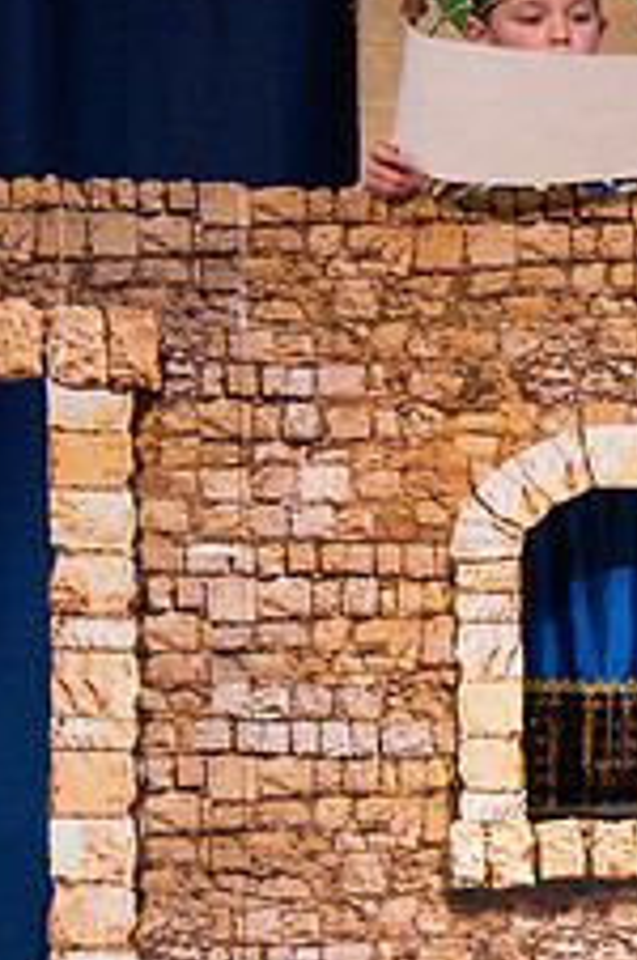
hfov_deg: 4.3
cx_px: 1616
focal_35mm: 308
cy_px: 95
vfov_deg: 6.7
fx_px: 8199
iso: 1000
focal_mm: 70
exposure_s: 1/400
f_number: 2.8
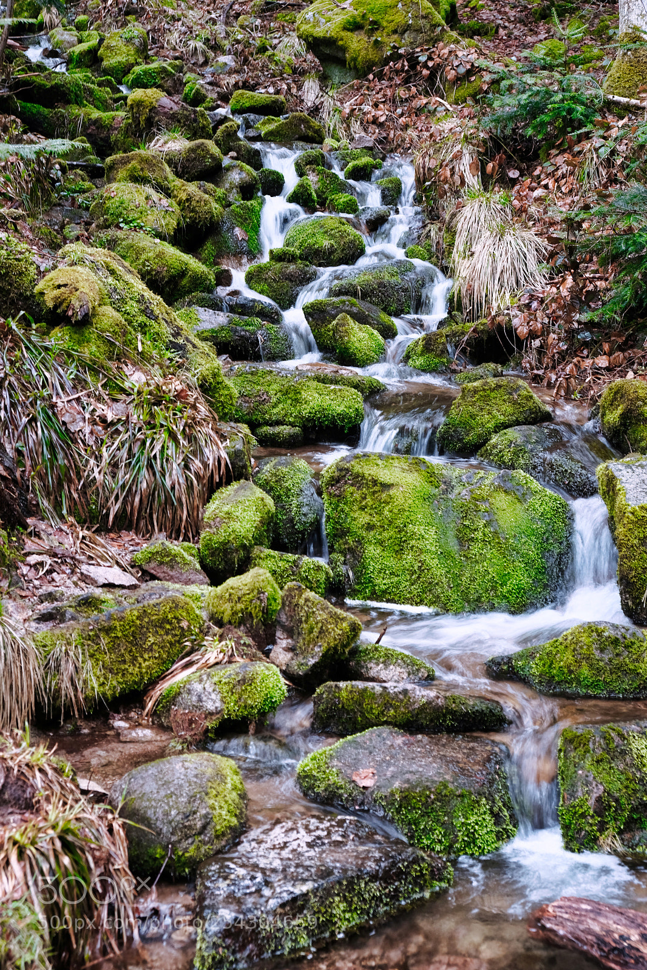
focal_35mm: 61
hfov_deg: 22.3
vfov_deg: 32.9
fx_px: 1645
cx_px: 324
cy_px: 485
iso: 500
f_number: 5.6
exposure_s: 1/8
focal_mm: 40.7
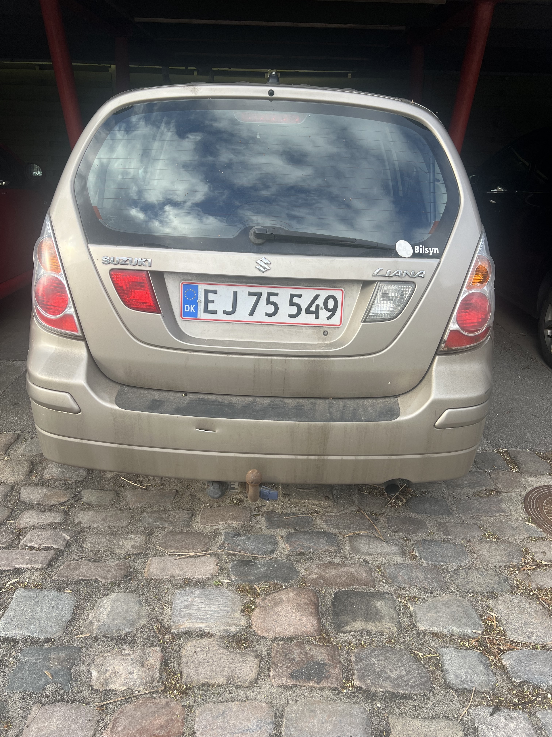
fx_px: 553
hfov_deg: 53.1
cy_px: 368
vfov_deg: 67.3
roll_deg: -0.8
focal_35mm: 26
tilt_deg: -23.8
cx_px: 276
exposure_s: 1/808
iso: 50
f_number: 1.5
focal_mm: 5.7
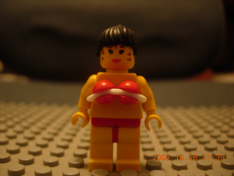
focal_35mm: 36
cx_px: 117
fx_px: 243
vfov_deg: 39.7
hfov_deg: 51.4
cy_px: 88
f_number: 2.7
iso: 154
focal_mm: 7.5
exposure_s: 1/4
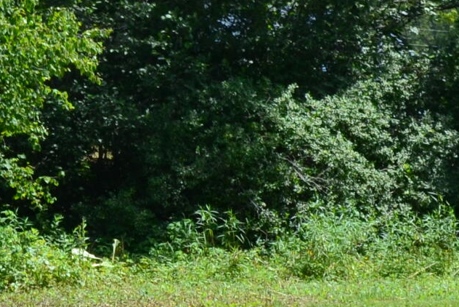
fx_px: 2360
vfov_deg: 7.4
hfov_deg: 11.1
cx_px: 116
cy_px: 178
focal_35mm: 185
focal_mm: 26
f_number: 10
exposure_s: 1/250
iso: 400
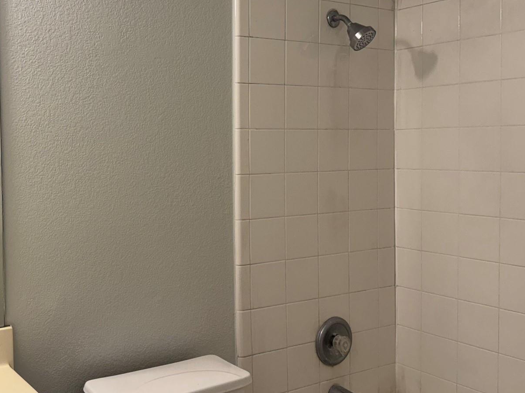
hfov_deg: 45.2
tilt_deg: -2.6
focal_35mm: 41
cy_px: 166
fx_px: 622
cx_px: 181
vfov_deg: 35.1
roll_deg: +0.4
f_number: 1.78
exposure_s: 1/120
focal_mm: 6.76
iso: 125
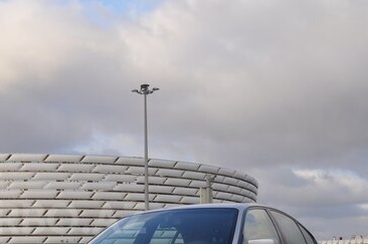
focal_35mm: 65
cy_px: 219
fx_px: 664
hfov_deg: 29.8
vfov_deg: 20.4
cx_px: 43
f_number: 8
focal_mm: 24
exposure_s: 1/250
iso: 200
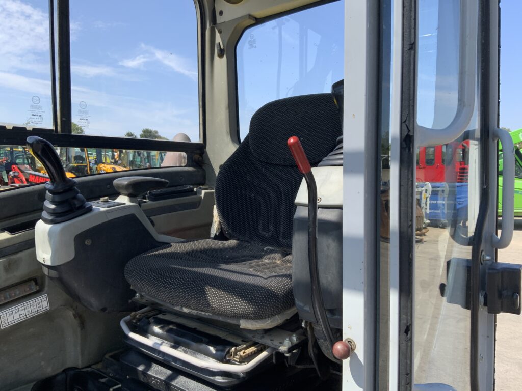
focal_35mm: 29
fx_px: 437
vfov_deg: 48.2
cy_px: 196
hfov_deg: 61.7
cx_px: 261
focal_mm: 3
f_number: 1.8
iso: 16
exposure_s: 1/883
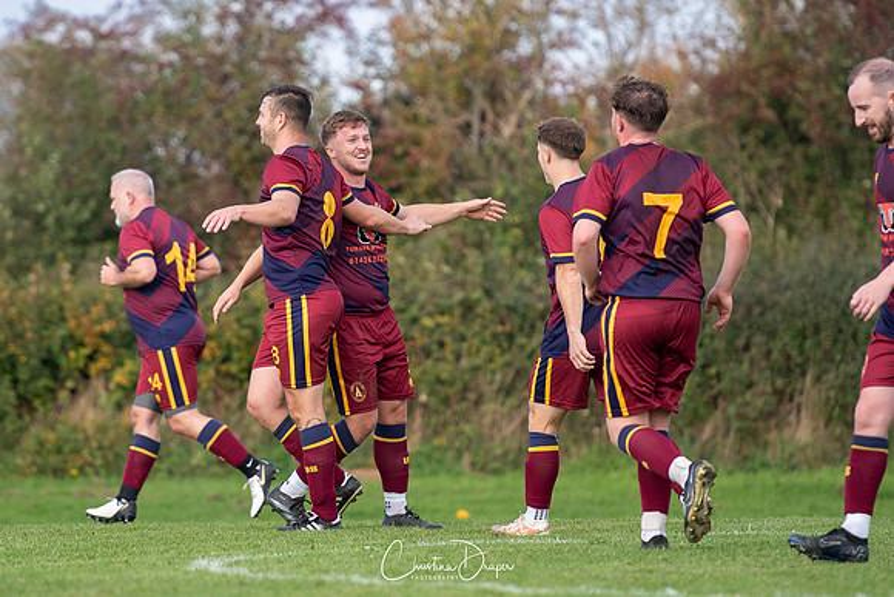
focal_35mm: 398
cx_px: 285
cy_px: 190
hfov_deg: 5.2
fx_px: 9894
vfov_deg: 3.5
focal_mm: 195
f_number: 2.8
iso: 320
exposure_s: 1/2500
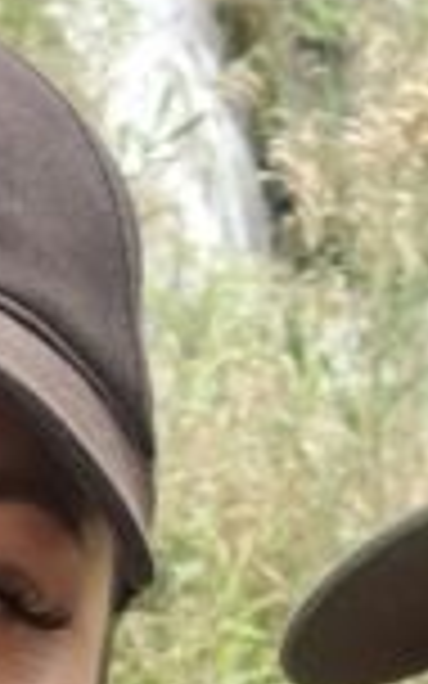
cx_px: 216
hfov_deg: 7.3
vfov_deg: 11.6
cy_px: 720
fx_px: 3341
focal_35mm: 179
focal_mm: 3.72
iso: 50
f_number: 2.2
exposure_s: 1/112
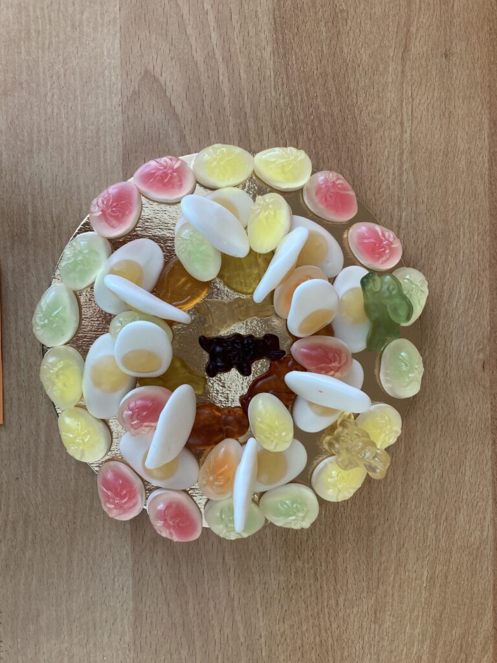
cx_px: 248
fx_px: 536
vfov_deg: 63.4
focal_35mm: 28
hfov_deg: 49.7
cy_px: 332
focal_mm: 3.99
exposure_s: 1/50
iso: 64
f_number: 1.8
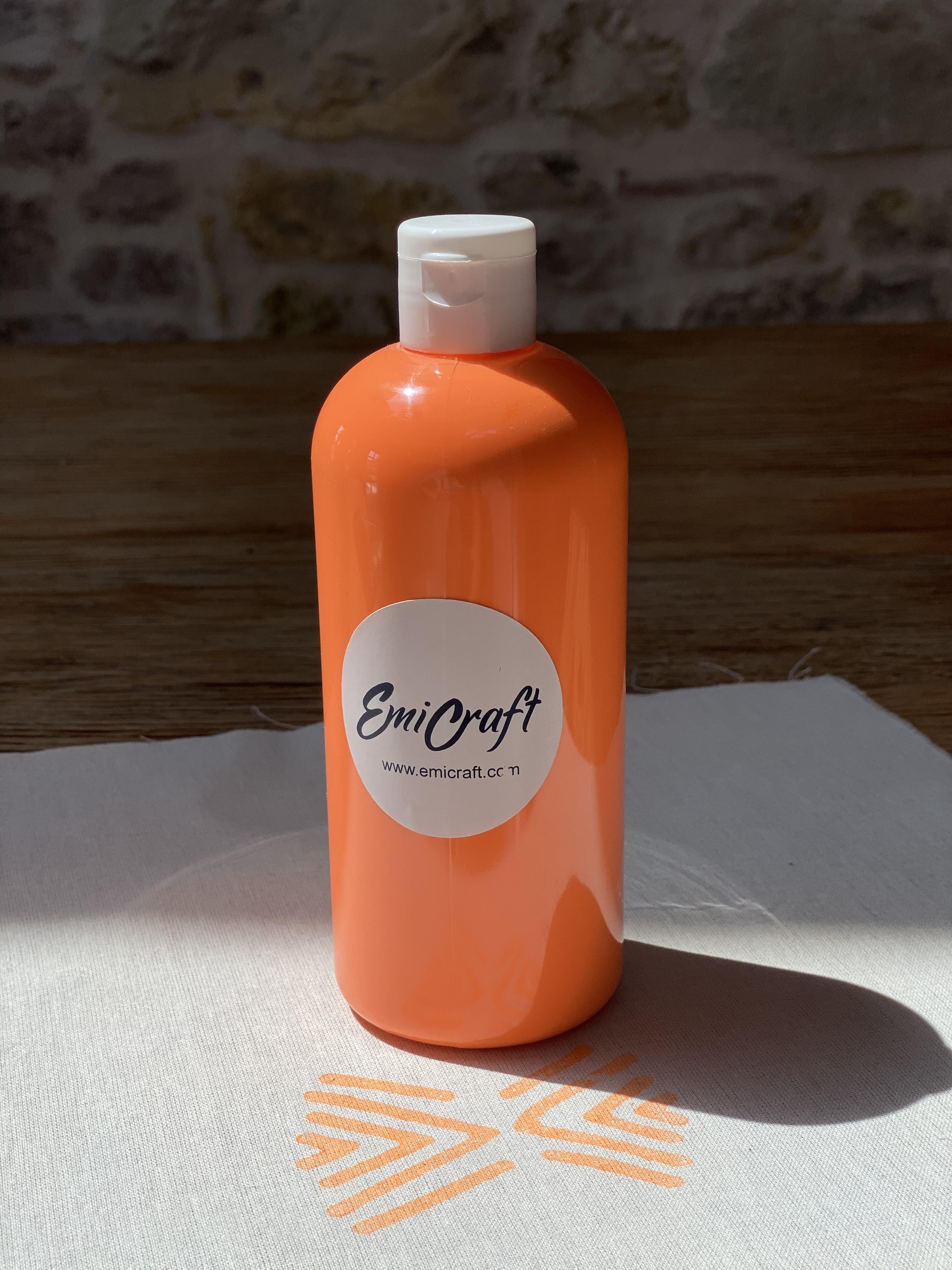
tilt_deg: -19.1
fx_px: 1907
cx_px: 476
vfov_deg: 36.8
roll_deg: +0.1
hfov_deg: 28.0
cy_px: 635
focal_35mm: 52
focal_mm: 6
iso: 20
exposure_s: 1/480
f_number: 2
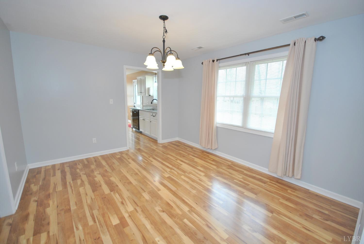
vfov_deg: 77.5
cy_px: 122
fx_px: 152
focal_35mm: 15
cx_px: 182
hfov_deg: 100.3
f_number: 4
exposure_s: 1/30
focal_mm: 10
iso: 200
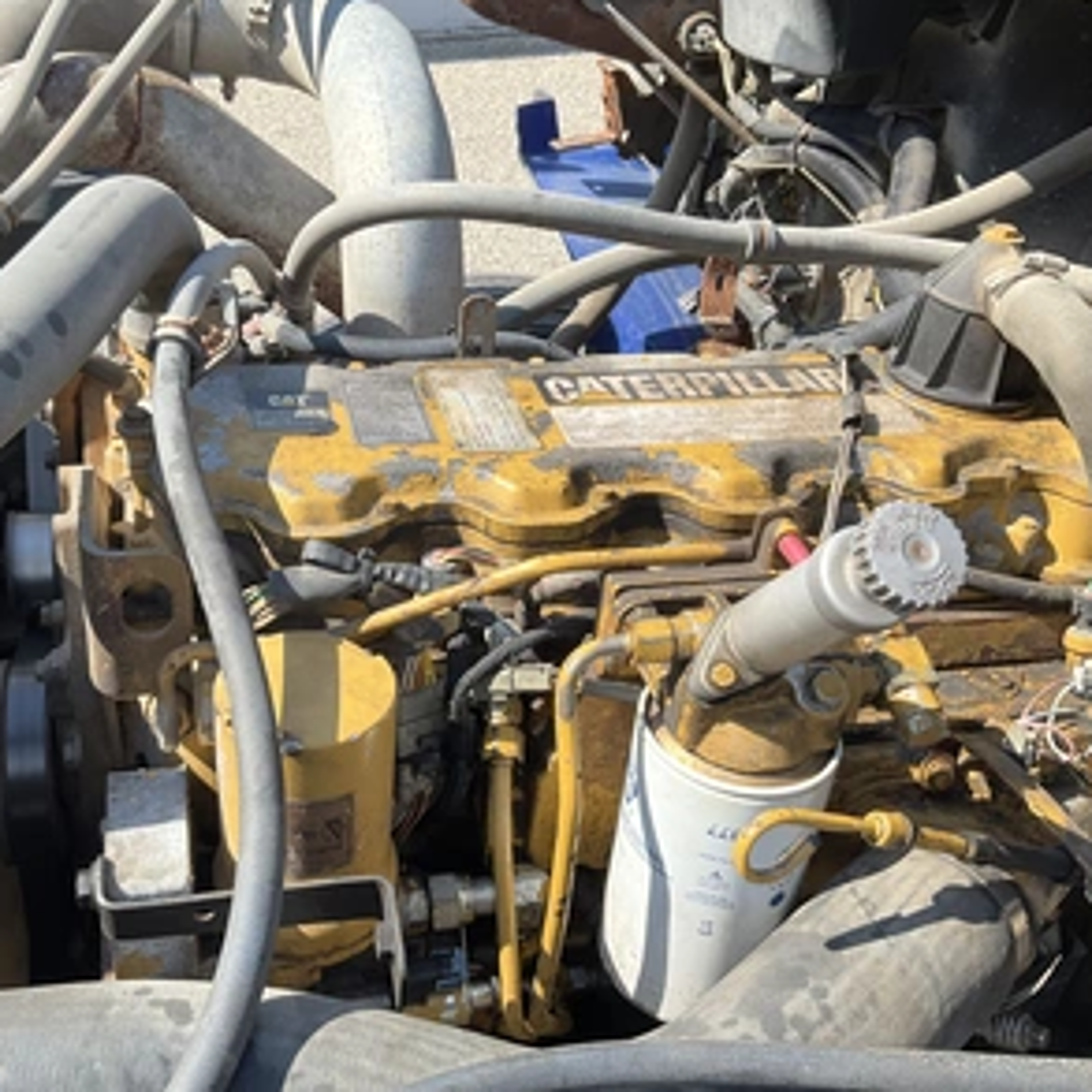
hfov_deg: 47.1
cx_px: 462
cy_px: 548
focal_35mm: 35
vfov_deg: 47.2
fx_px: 1249
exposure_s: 1/792
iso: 25
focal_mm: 3
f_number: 1.8
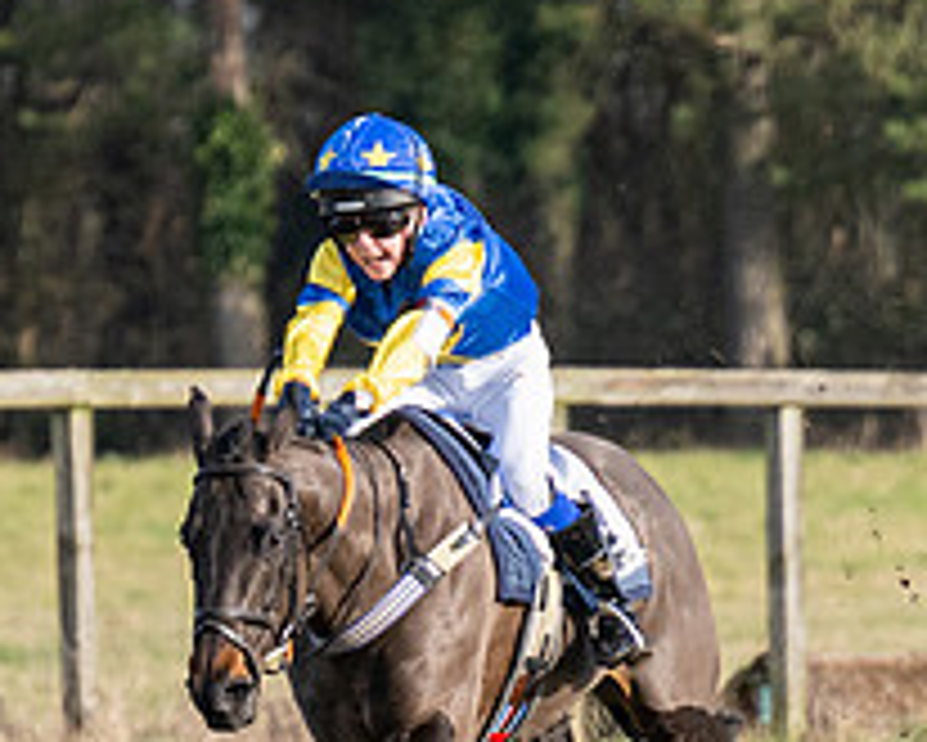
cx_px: -599
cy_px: 453
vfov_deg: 1.0
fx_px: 41640
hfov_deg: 1.3
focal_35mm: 1517
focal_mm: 240
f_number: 5
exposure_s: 1/2000
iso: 400
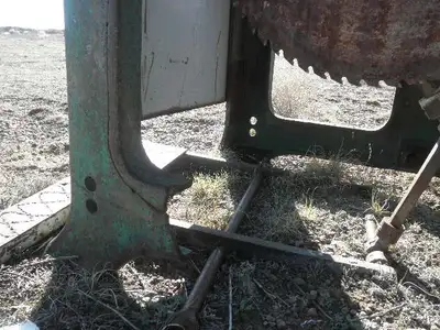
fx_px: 356
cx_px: 220
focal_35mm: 28
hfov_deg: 63.4
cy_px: 165
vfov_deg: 49.7
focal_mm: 5
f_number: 3
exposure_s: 1/200
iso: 64
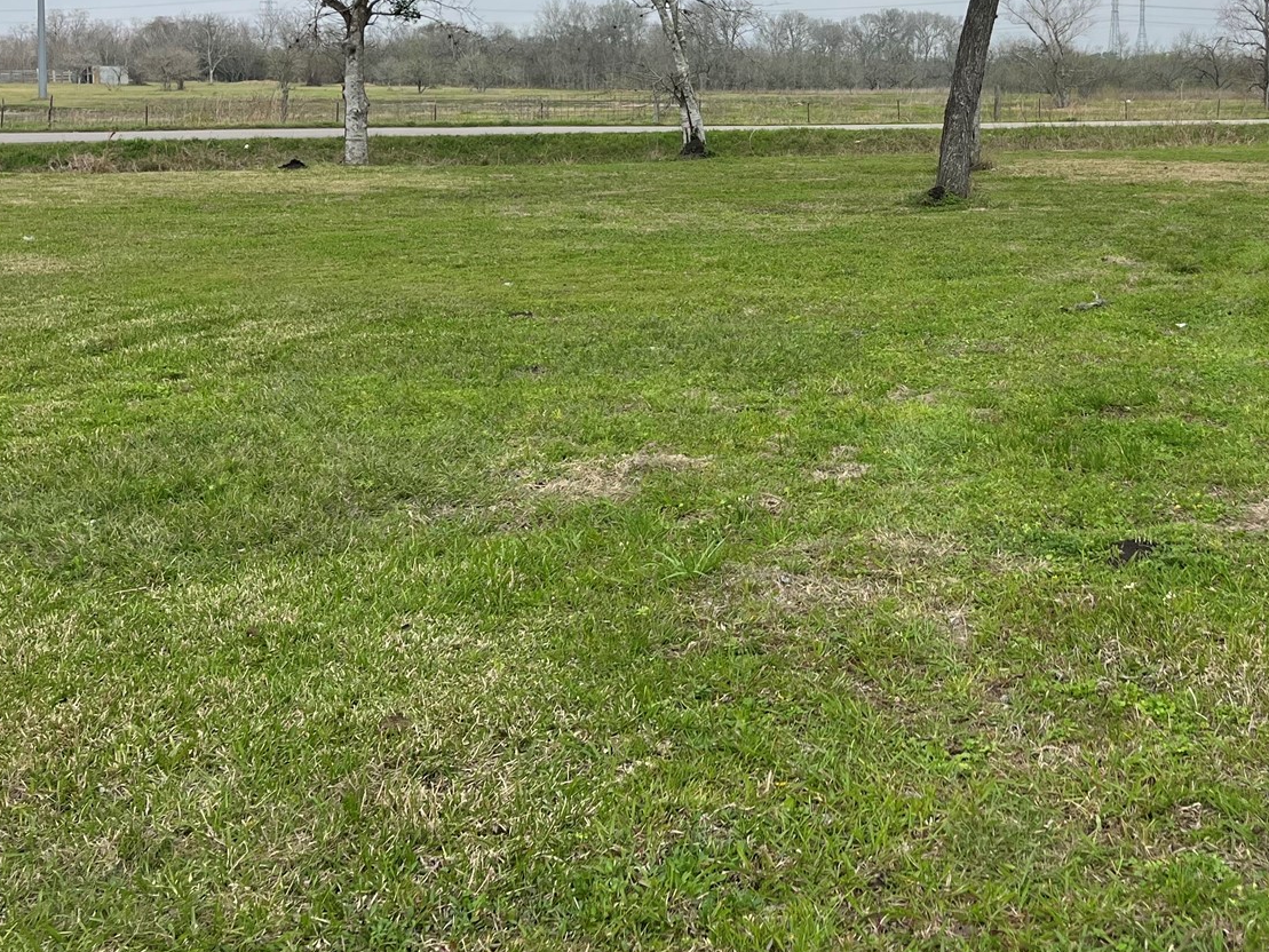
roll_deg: +0.4
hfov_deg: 39.2
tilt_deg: -3.1
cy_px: 180
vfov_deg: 29.5
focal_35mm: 48
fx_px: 1760
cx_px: 844
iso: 50
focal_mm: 5.1
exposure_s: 1/2899
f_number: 1.6
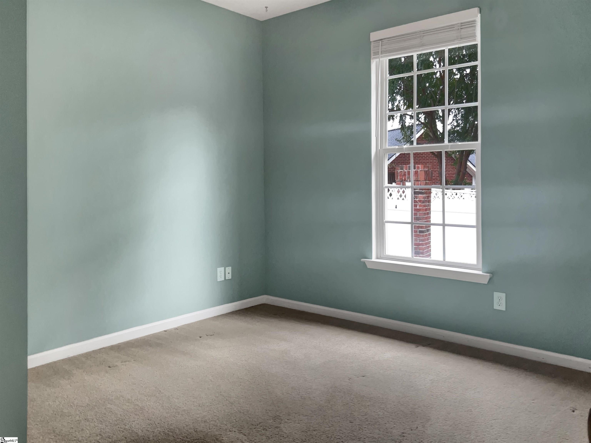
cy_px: 222
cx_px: 296
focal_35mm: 29
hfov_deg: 61.7
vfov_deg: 48.2
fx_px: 495
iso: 80
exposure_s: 1/60
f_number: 1.8
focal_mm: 3
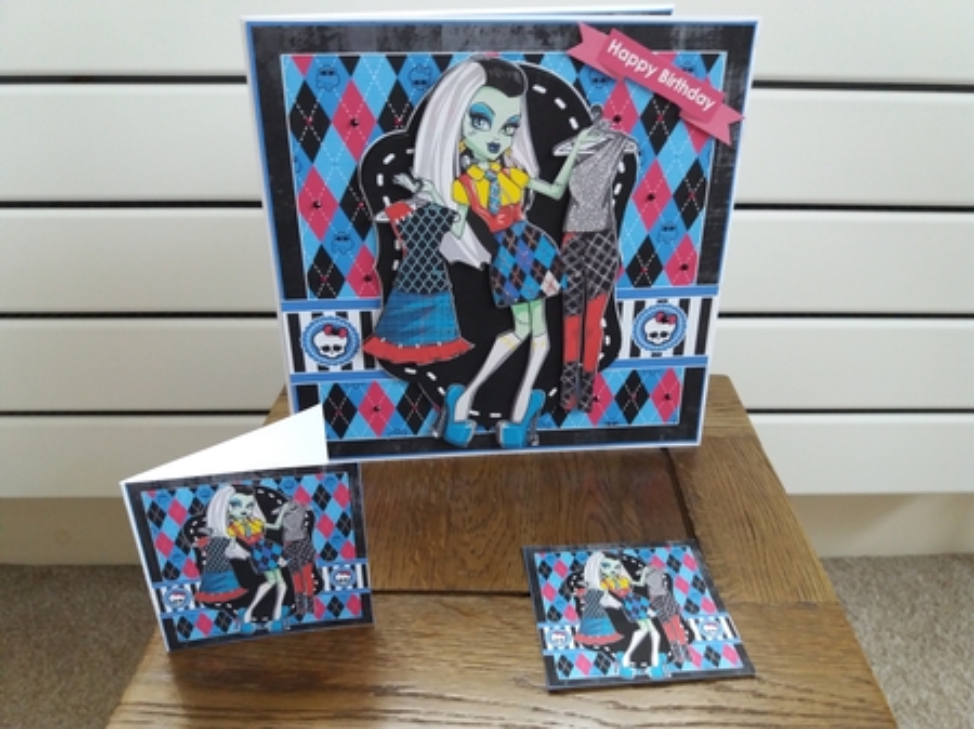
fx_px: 787
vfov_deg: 49.7
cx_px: 487
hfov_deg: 63.5
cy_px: 364
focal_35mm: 28
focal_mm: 3.7
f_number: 1.9
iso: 200
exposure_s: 1/17
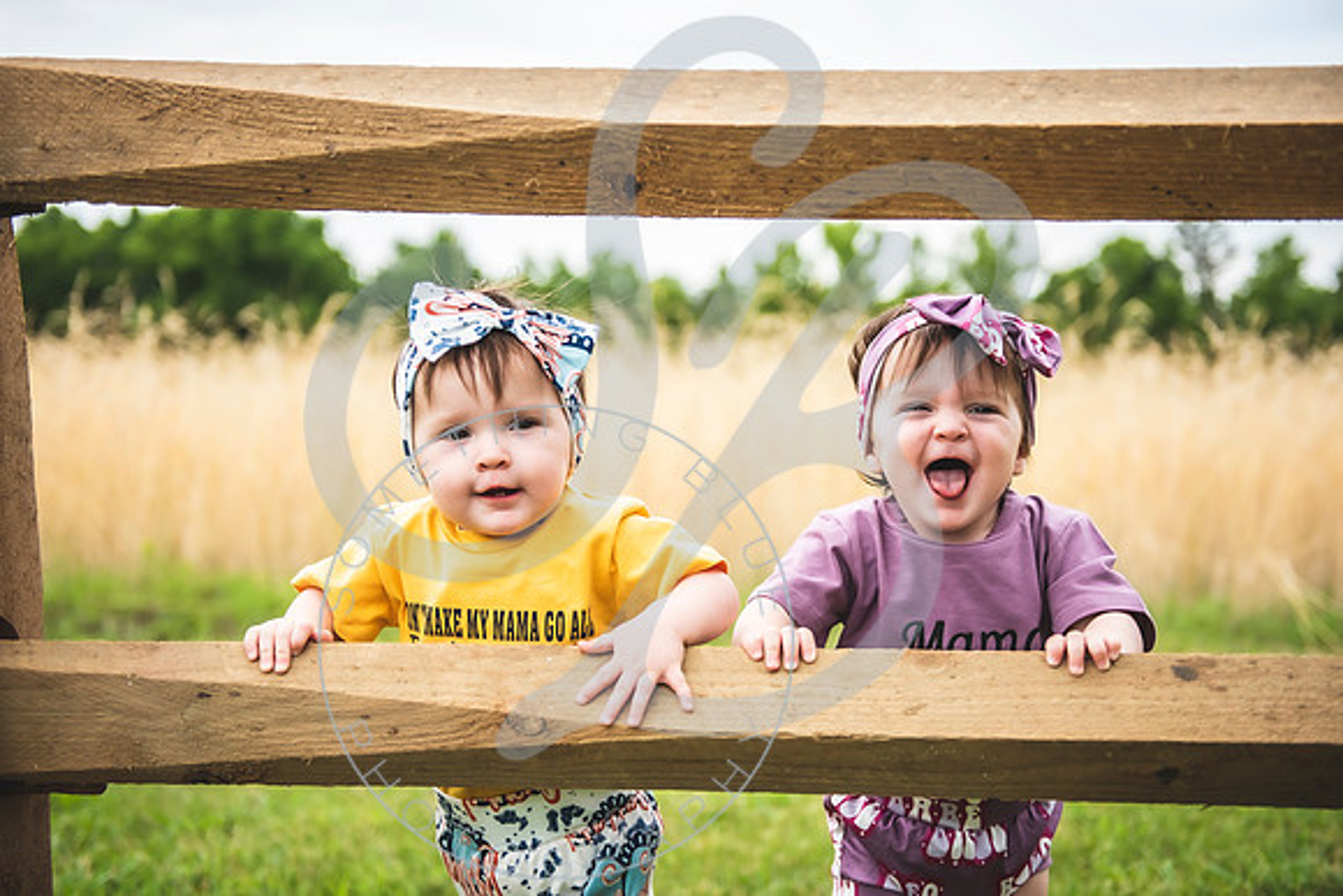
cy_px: 448
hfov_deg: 40.4
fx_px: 1825
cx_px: 664
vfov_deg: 27.6
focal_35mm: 49
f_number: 2.8
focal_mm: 48
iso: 100
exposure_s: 1/800
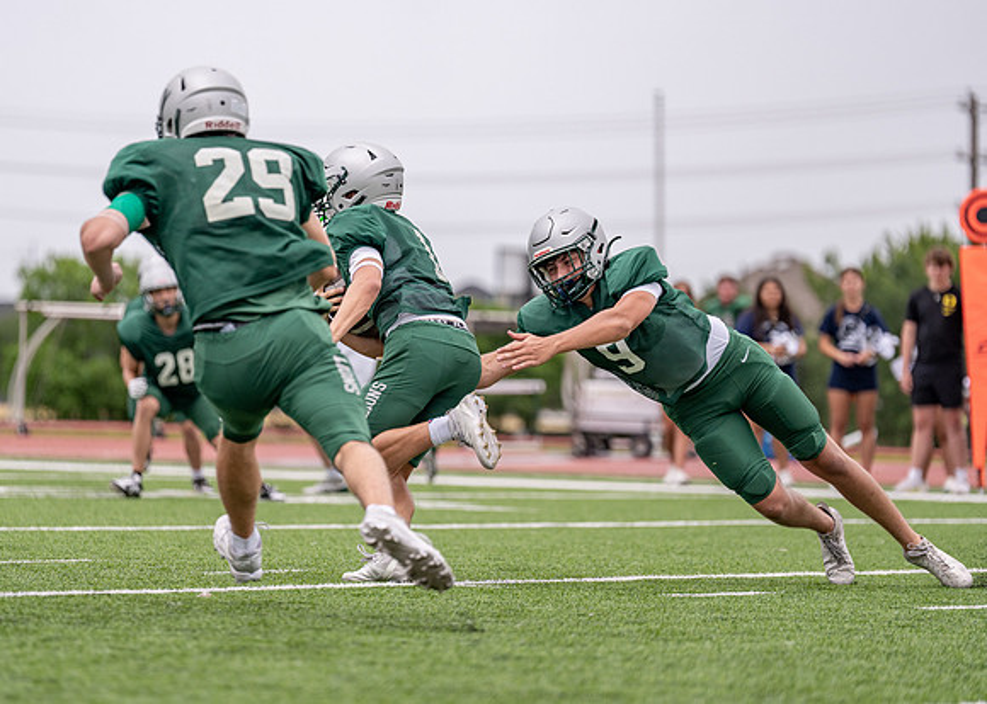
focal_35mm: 186
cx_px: 421
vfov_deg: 7.7
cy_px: 334
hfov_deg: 10.8
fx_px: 5212
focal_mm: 164
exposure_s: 1/3200
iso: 250
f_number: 2.8
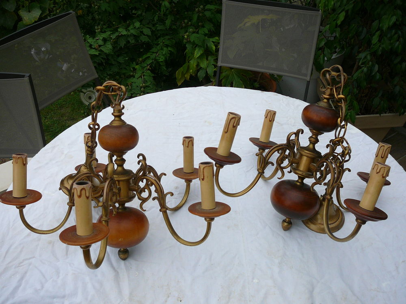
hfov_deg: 52.6
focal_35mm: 35
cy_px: 152
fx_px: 411
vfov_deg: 40.7
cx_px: 203
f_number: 2.8
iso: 80
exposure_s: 1/800
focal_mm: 5.2
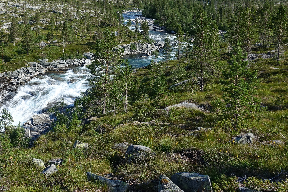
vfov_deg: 32.5
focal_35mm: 40
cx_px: 91
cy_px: 39
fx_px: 320
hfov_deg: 47.5
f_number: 4
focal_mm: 8.8
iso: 100
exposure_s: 1/640
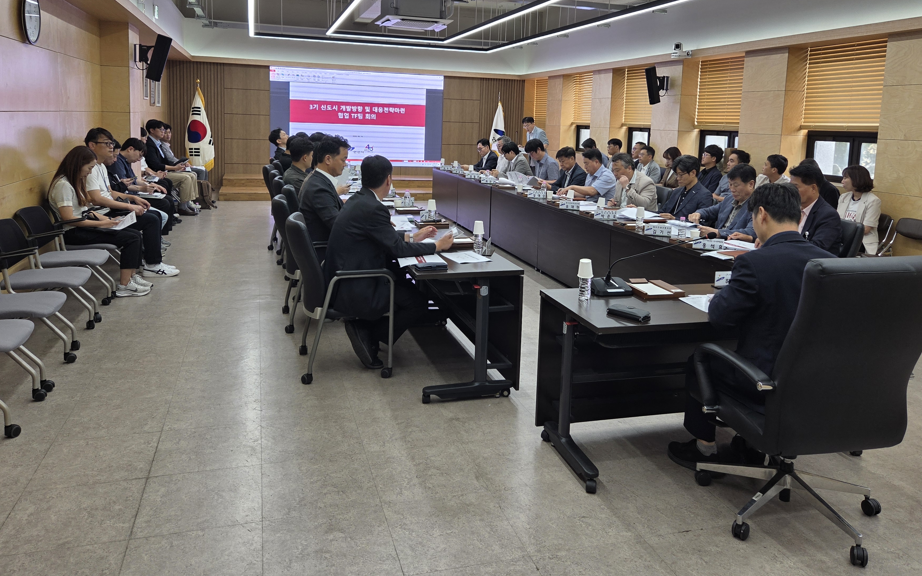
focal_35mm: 28
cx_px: 469
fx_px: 704
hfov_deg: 66.5
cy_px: 212
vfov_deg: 44.1
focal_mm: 5.4
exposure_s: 1/120
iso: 50
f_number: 1.8
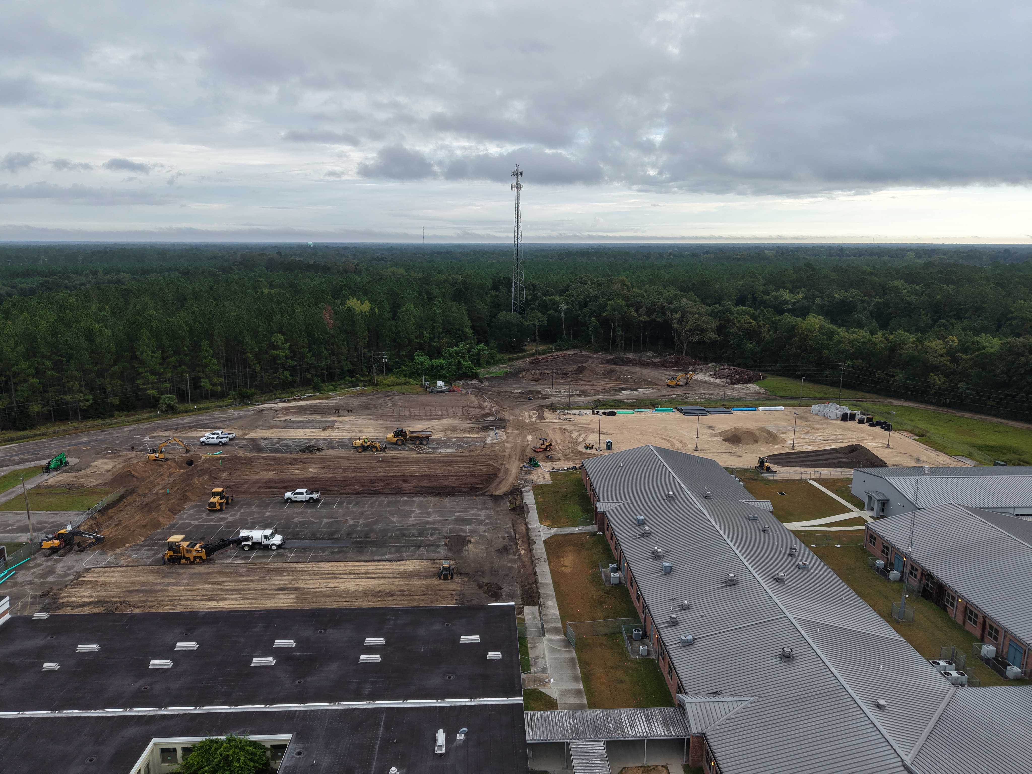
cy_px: 387
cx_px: 516
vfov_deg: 56.8
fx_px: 716
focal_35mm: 24
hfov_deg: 71.6
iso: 160
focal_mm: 8.67
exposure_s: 1/725
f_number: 1.8
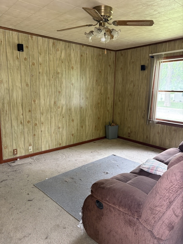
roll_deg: -1.2
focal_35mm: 26
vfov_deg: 67.3
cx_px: 92
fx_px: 183
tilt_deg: -9.3
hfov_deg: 53.1
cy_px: 122
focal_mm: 5.96
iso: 250
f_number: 1.6
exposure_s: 1/60
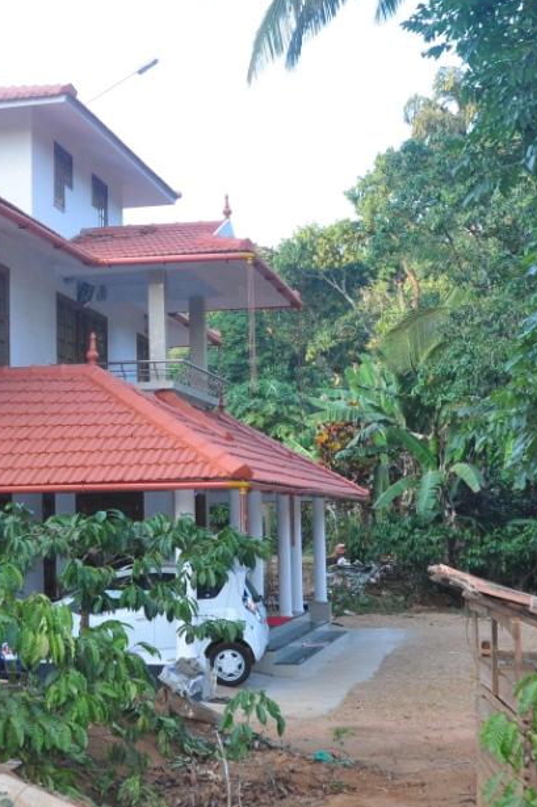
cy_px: 369
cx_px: 134
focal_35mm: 60
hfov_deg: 22.4
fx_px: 1343
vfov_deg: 33.4
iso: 640
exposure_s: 1/125
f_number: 6.3
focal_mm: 24
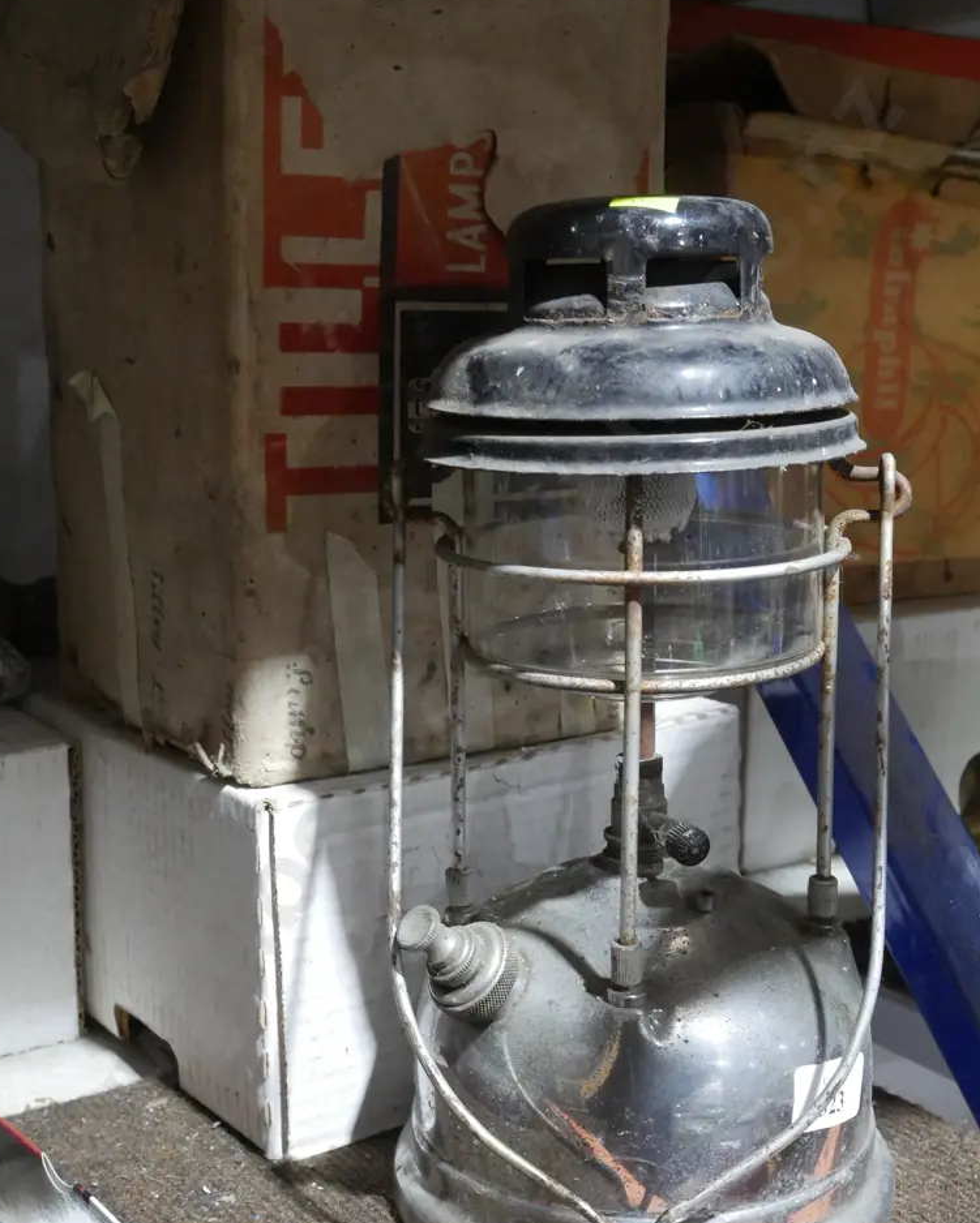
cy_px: 627
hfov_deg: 30.9
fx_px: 1776
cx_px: 480
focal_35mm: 49
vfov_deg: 38.0
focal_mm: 23
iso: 3200
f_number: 7.1
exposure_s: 1/50
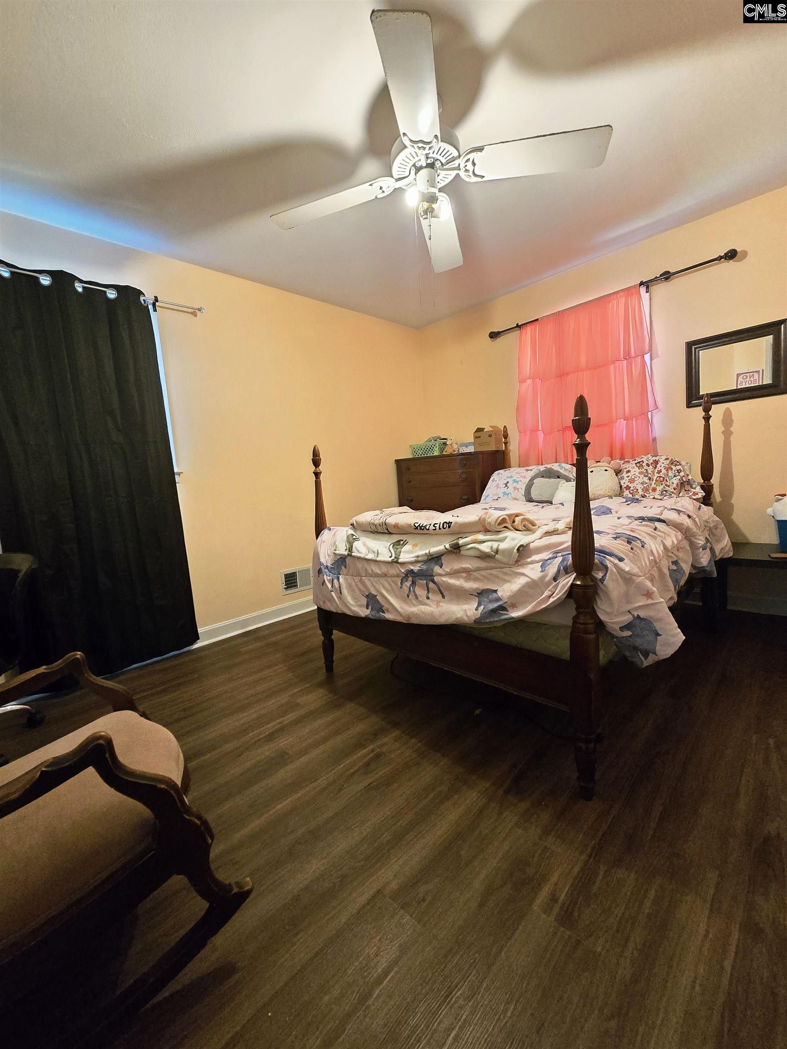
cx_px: 394
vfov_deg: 106.2
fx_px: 394
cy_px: 524
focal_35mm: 13
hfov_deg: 89.9
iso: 1000
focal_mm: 2.2
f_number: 2.2
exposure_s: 1/60.2
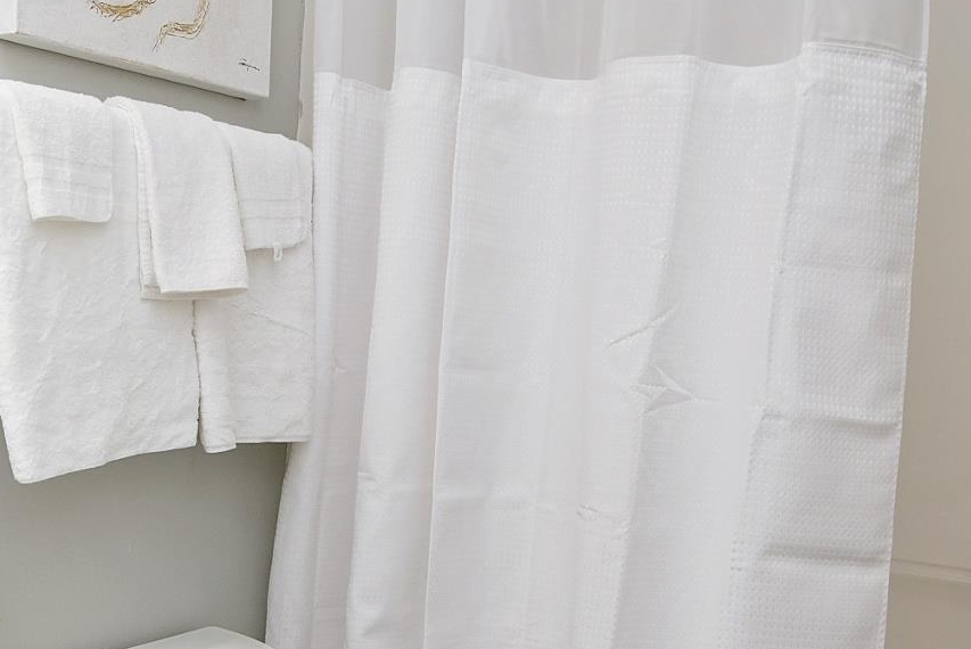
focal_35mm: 48
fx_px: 1296
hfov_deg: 40.2
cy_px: 455
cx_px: 265
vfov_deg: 27.9
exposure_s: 1/40
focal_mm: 16
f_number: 7.1
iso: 500
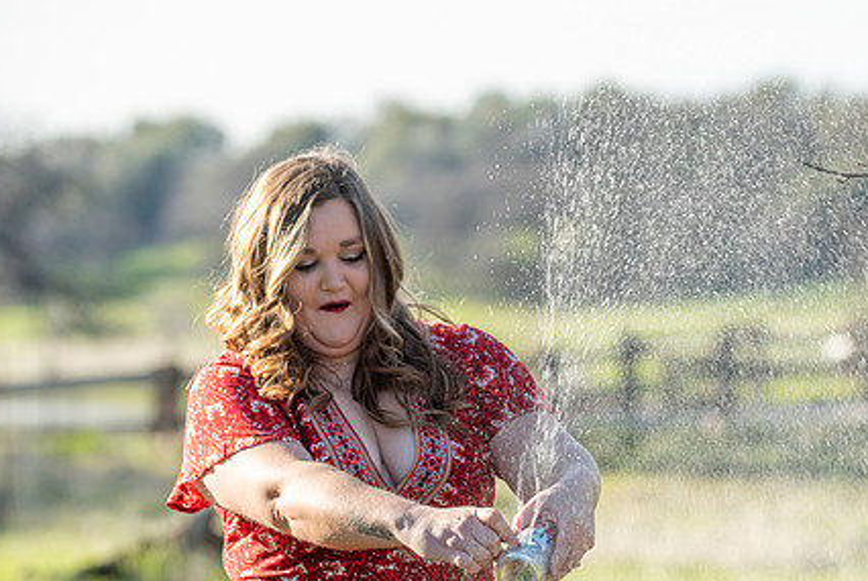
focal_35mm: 238
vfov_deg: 5.8
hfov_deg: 8.6
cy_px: 372
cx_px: 501
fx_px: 5744
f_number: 4.5
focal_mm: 175
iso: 50
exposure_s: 1/250
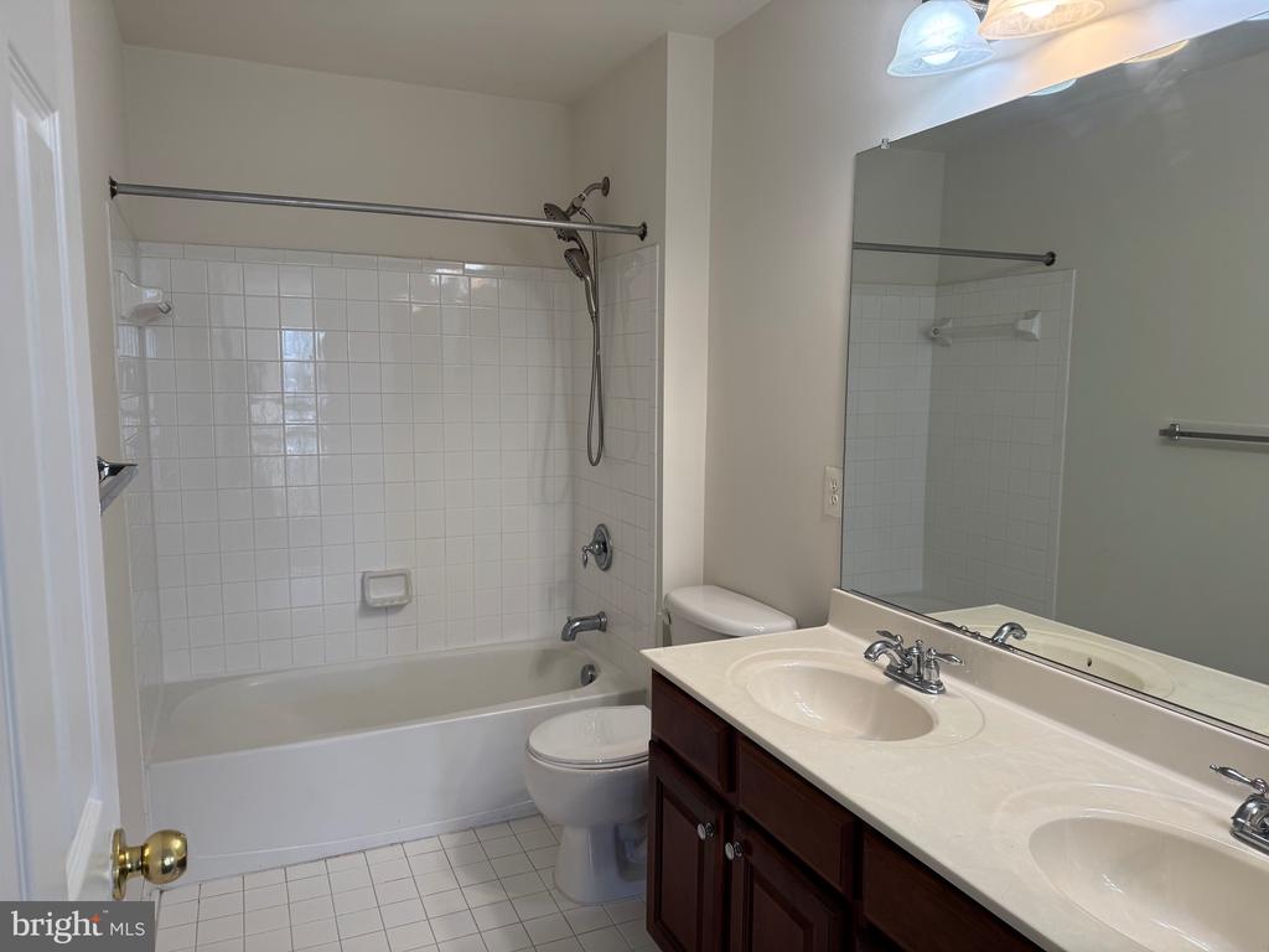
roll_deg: -0.5
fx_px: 880
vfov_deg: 56.8
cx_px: 634
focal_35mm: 24
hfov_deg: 71.6
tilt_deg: -6.9
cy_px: 476
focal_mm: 6.76
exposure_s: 1/120
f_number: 1.78
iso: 100
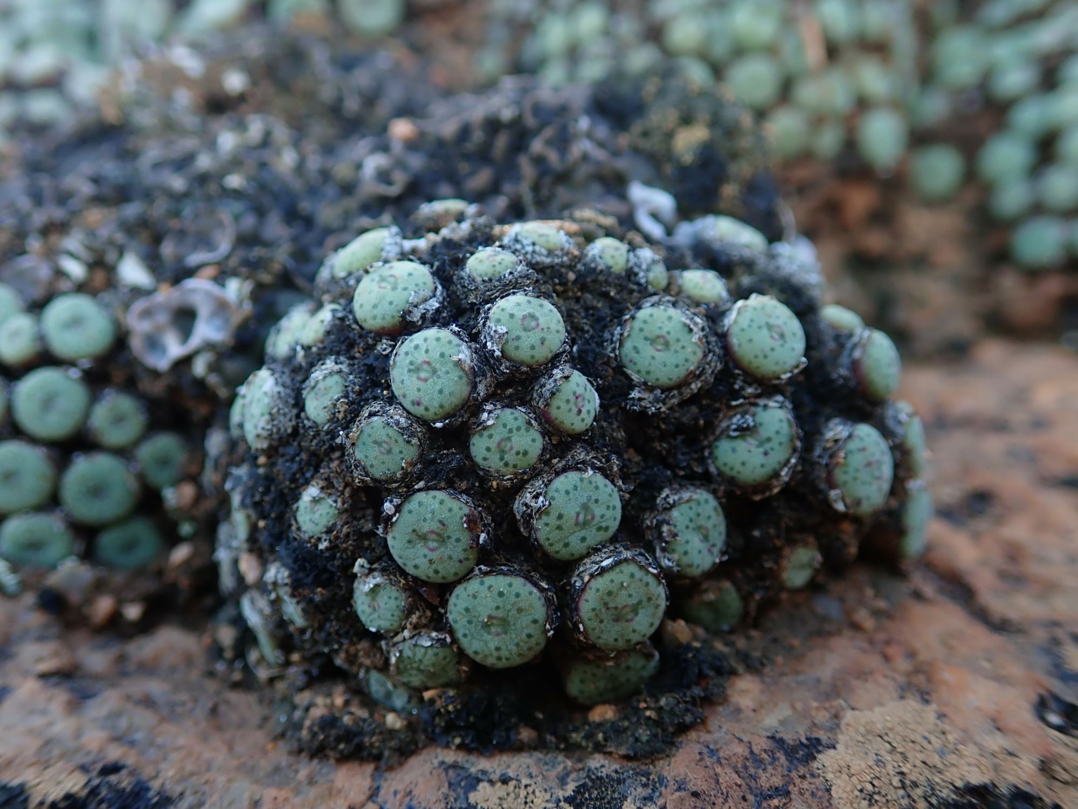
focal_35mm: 32
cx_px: 539
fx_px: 997
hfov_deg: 56.8
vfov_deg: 44.2
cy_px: 404
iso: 125
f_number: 2.4
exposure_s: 1/125
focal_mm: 5.87
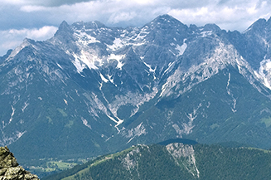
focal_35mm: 144
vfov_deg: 9.4
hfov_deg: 14.2
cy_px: 211
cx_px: 158
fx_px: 1085
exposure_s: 1/1600
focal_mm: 35
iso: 400
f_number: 8
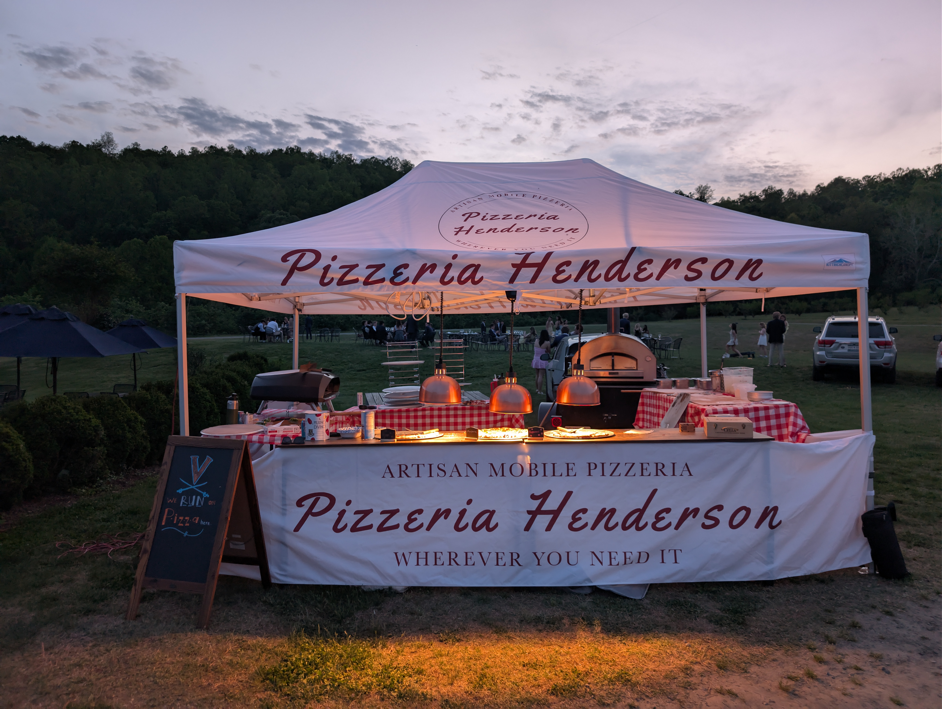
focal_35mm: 24
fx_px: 654
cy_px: 354
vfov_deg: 56.9
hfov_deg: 71.5
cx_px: 471
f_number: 1.68
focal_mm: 6.9
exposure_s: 1/120
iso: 142
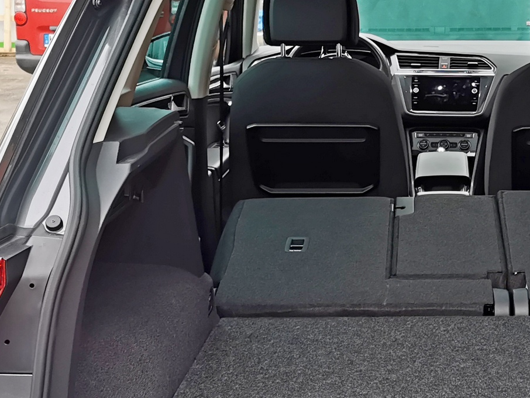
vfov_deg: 23.8
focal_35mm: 61
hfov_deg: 30.6
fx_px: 934
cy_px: 299
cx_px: 450
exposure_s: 1/120
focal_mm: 5.56
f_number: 1.6
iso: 125
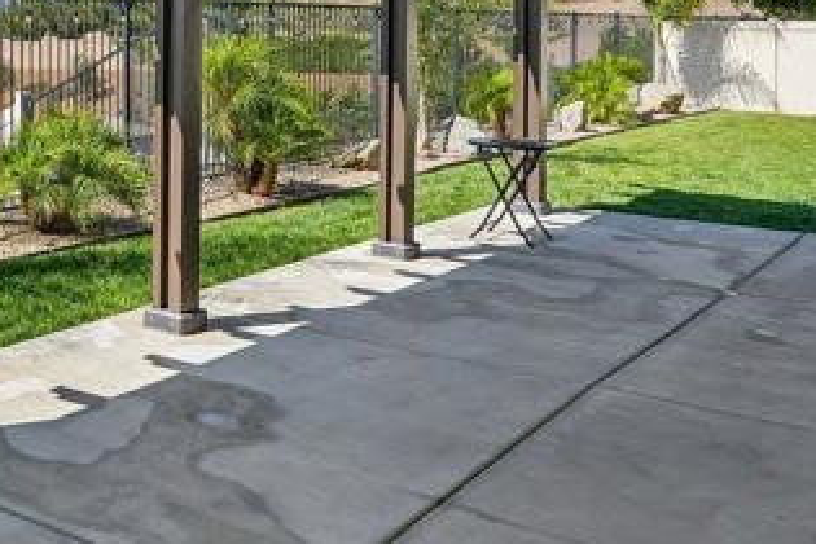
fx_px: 1179
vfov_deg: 24.9
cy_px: 21
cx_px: 36
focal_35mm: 52
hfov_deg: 35.3
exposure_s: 1/250
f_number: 8
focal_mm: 16
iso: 100
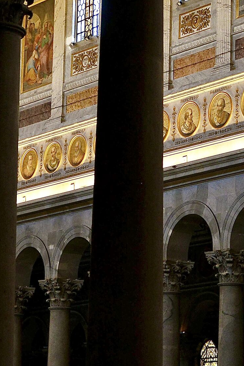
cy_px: 116
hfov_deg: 14.4
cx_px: 129
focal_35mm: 95
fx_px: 965
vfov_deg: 21.4
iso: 720
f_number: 2.8
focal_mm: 44
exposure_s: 1/250
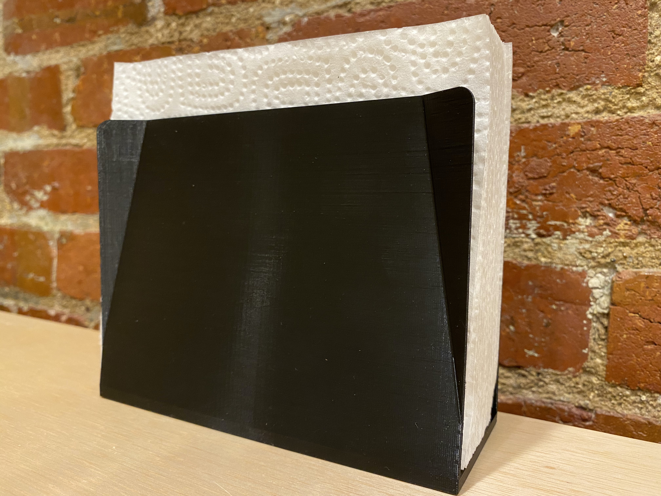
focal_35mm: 26
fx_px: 496
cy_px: 248
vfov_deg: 53.1
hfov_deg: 67.3
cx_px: 330
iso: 250
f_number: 1.8
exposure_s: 1/59
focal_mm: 4.25
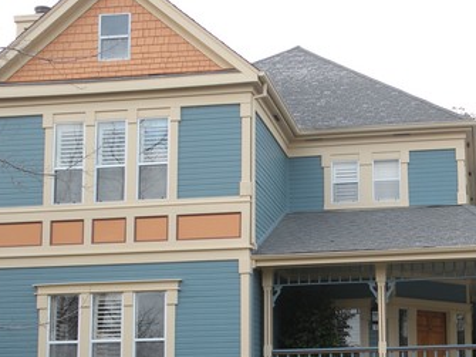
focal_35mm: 63
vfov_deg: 22.9
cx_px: 386
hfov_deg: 30.0
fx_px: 866
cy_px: 296
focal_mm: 5.8
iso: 64
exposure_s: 1/66
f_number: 3.5
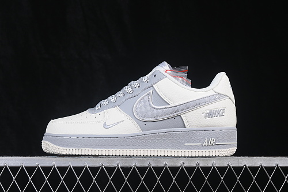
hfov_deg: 27.0
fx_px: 600
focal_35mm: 75
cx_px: 144
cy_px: 96
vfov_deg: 18.2
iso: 160
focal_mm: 50
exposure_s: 1/80
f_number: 8
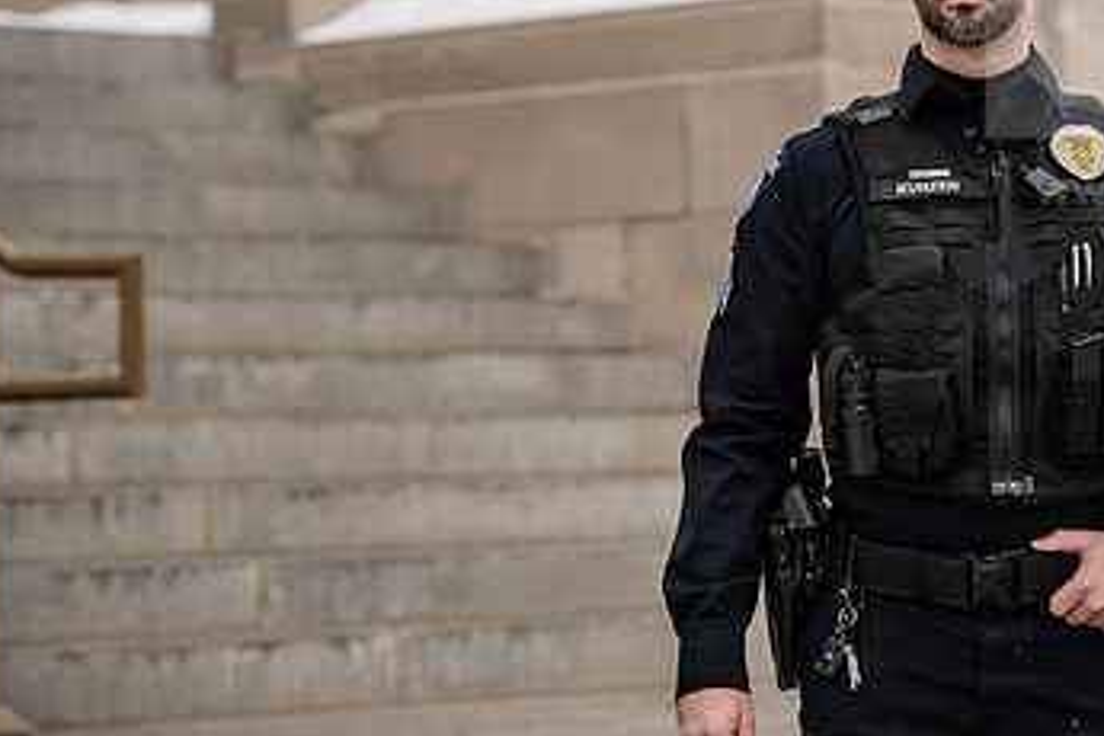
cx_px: 890
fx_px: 5673
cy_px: 258
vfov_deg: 7.4
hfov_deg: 11.1
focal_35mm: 185
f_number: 4
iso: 125
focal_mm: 110
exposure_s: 1/500
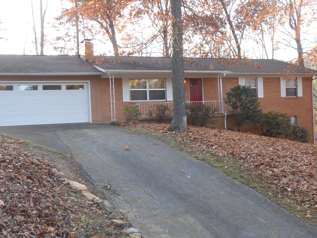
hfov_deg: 42.9
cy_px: 119
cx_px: 158
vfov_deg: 32.9
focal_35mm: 44
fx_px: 403
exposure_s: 1/30
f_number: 4.5
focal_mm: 7.8
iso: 125
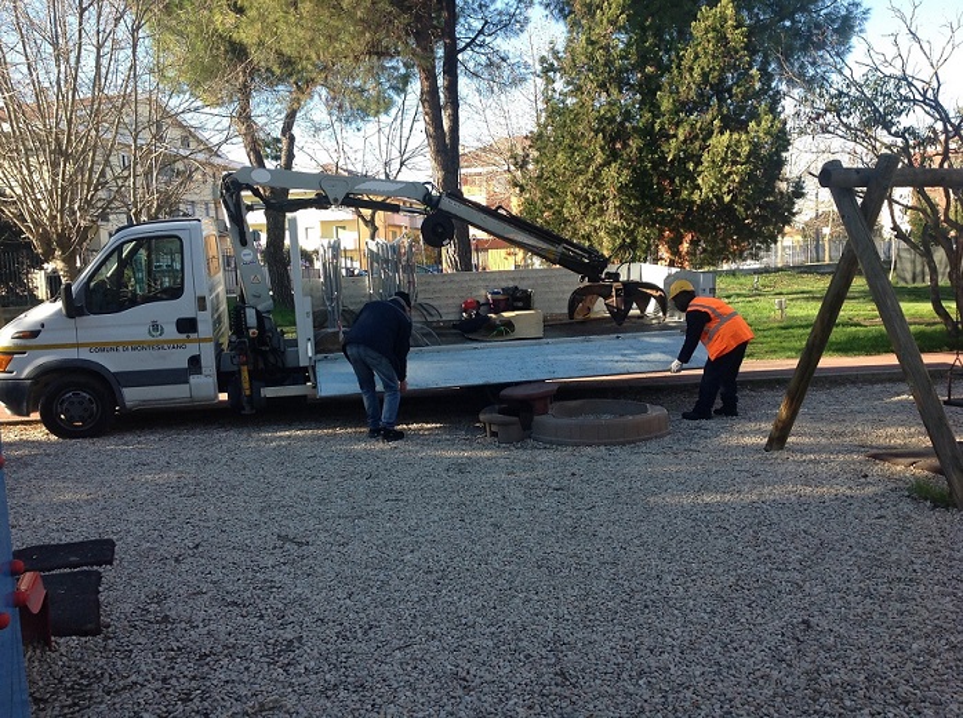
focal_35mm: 35
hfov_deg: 52.7
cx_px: 482
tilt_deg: -3.3
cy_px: 359
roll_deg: +1.6
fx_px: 972
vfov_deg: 40.6
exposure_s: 1/387
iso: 50
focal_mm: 4.28
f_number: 2.4
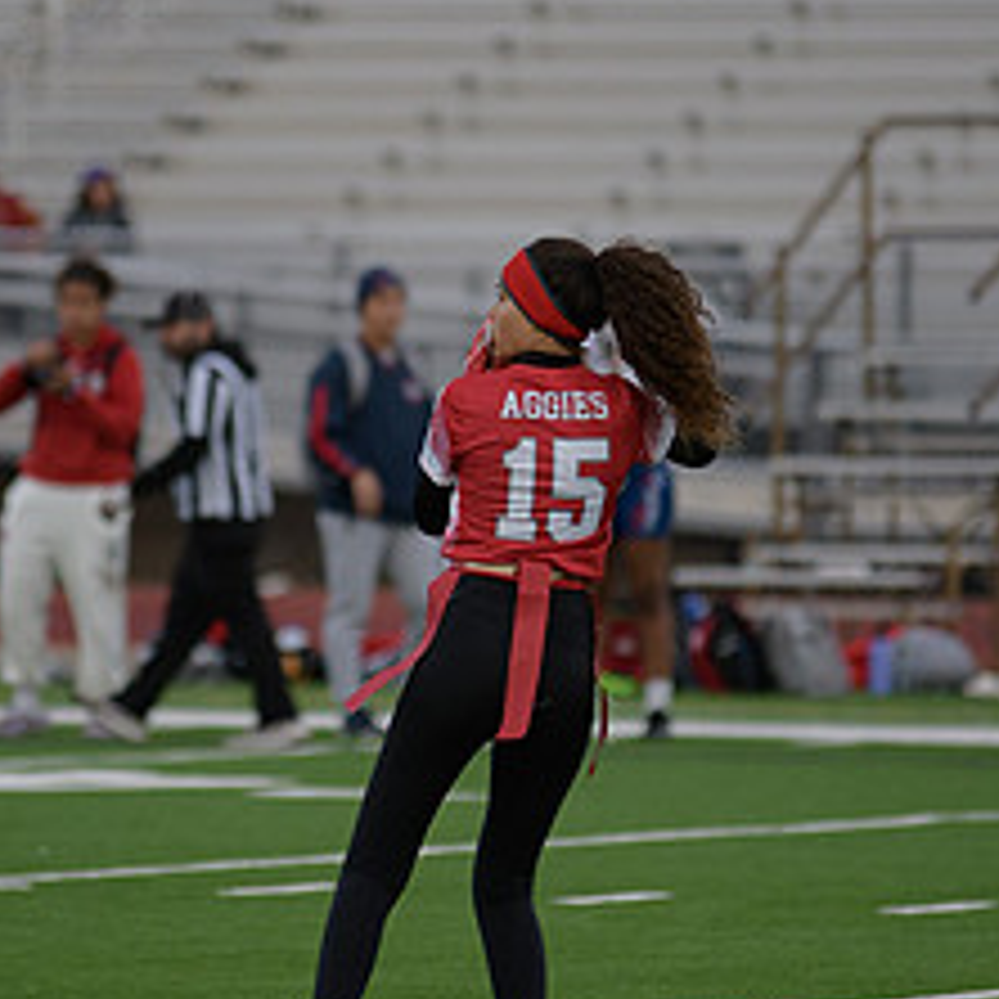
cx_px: 432
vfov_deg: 3.9
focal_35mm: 444
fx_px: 14497
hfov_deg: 3.9
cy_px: 421
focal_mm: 200
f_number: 2.8
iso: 1250
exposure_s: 1/3200
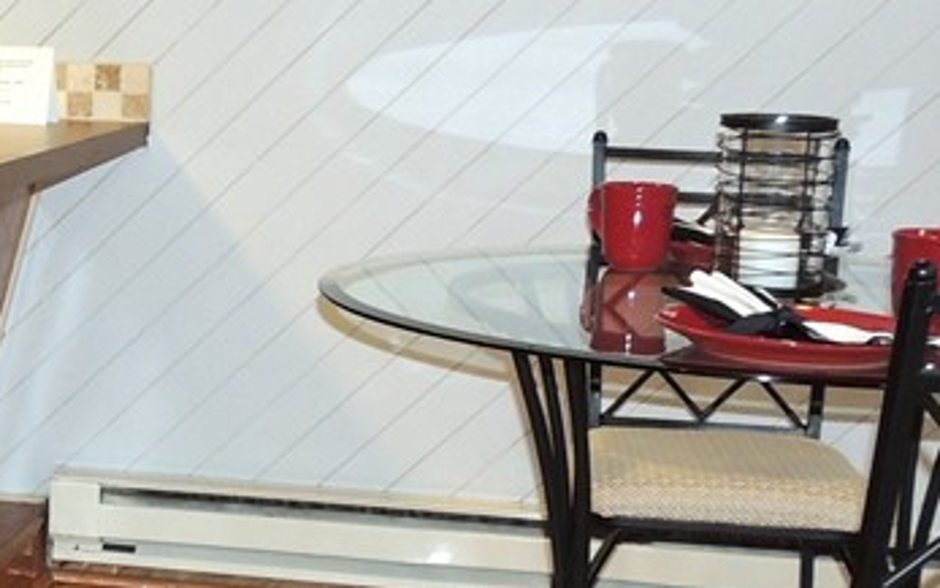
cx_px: -33
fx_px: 1922
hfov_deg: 25.9
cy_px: 347
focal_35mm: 75
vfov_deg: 17.4
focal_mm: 4.3
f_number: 3
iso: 200
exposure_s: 1/30
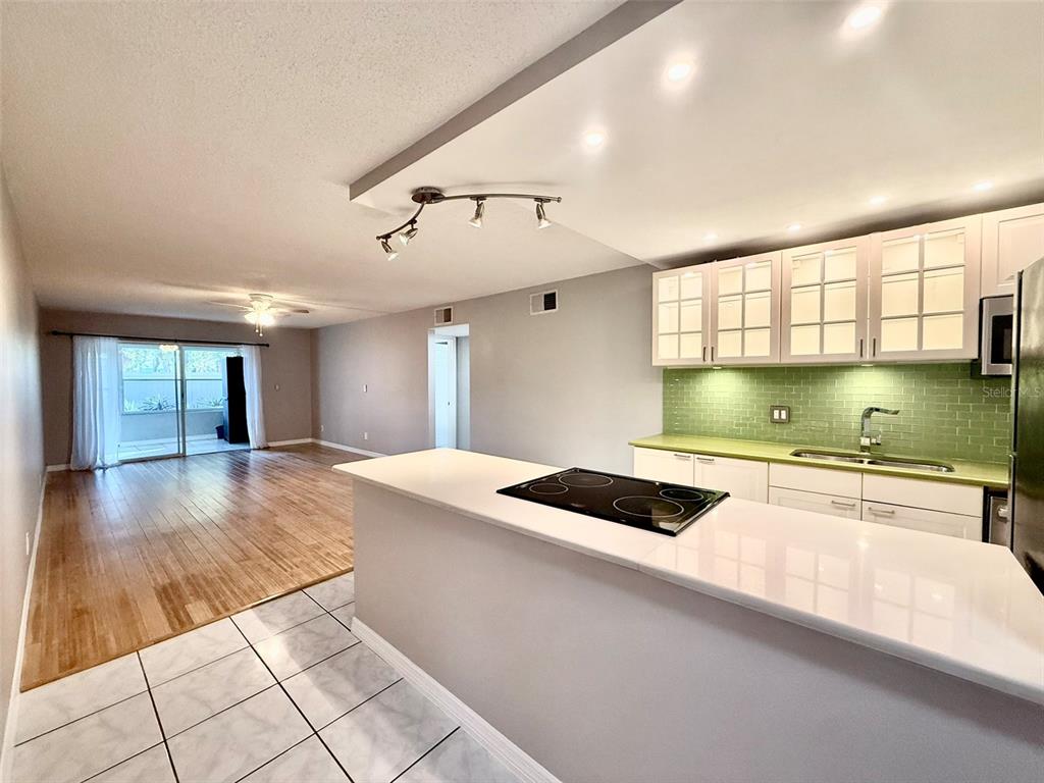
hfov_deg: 102.1
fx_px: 422
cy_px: 392
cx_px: 522
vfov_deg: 85.7
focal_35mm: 14
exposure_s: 1/120
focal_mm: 2.22
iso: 250
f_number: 2.2
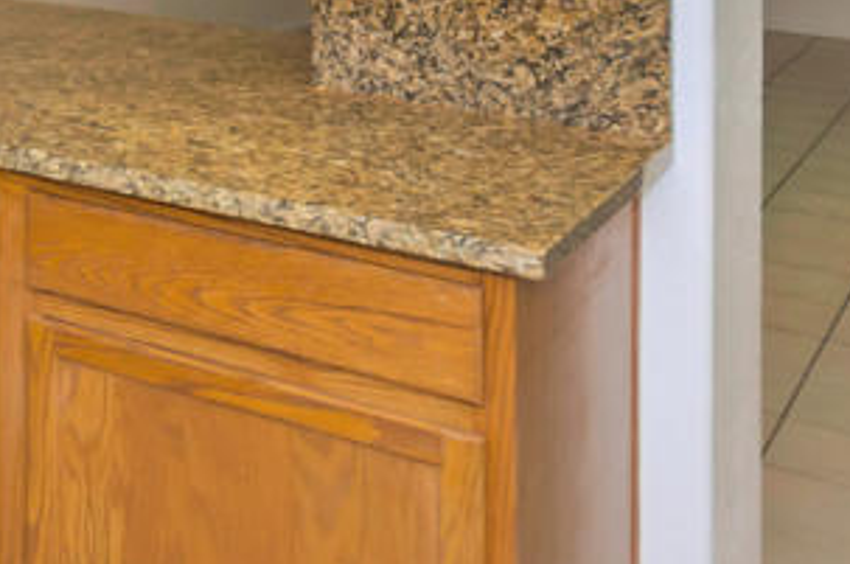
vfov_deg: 19.2
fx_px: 1555
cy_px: -143
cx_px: -403
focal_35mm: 66
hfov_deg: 24.3
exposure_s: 1/60
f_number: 8
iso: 320
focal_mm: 11.5
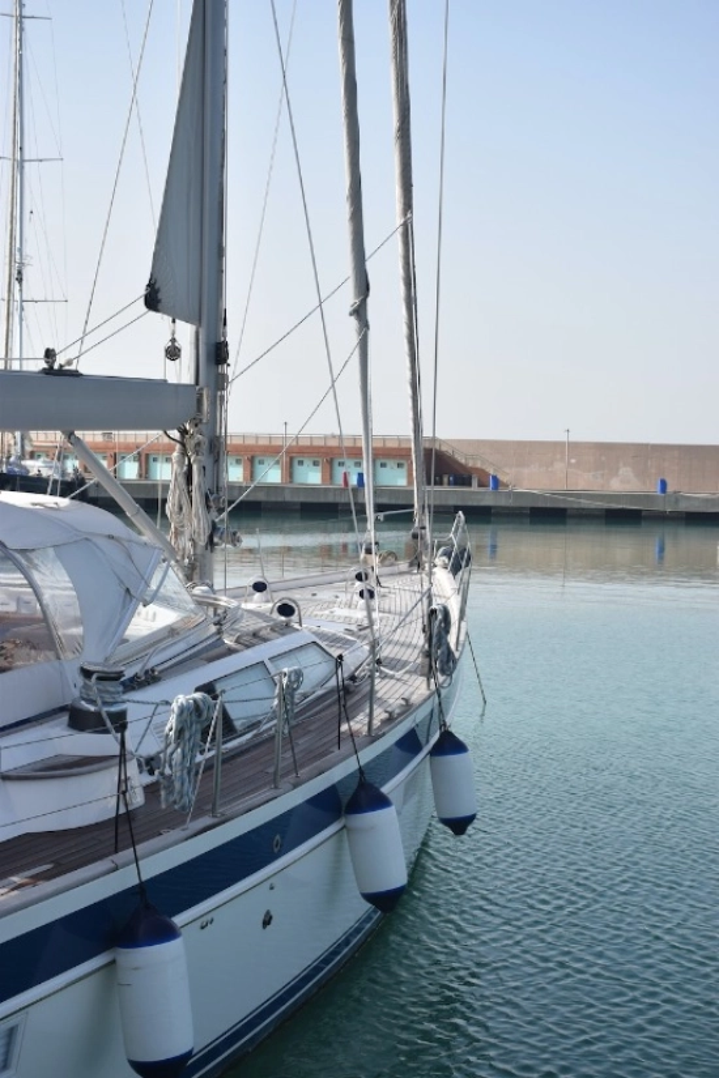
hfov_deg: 23.8
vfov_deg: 35.1
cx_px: 360
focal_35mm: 57
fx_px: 1707
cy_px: 539
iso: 200
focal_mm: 38
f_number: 10
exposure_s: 1/400
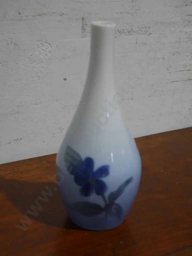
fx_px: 458
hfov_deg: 23.7
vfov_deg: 31.2
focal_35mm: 62
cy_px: 128
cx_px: 96
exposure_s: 1/80
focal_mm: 31
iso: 400
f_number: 5.4
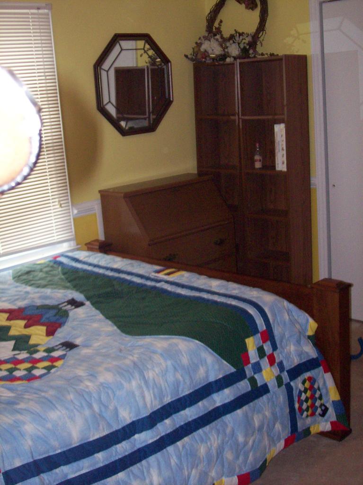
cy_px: 242
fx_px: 630
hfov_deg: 32.2
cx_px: 182
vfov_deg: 42.1
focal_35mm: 45
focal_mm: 7.6
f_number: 3
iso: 140
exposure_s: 1/73.1
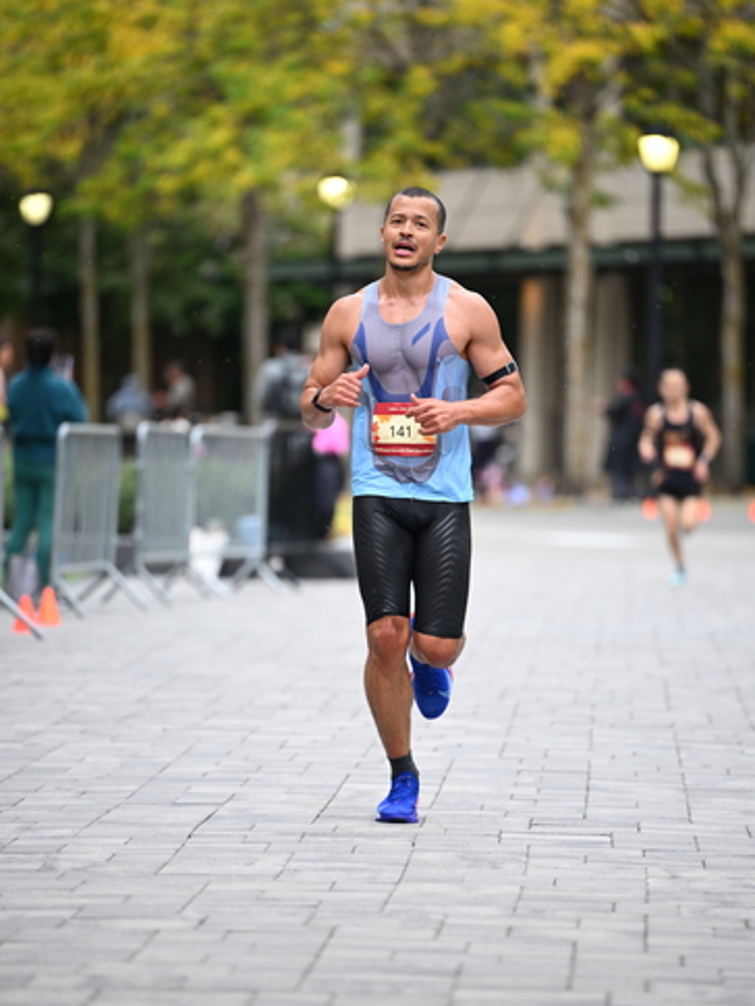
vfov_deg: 9.1
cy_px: 562
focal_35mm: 218
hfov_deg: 6.8
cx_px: 379
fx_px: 6337
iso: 1250
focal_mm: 200
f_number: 2.8
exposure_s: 1/1250
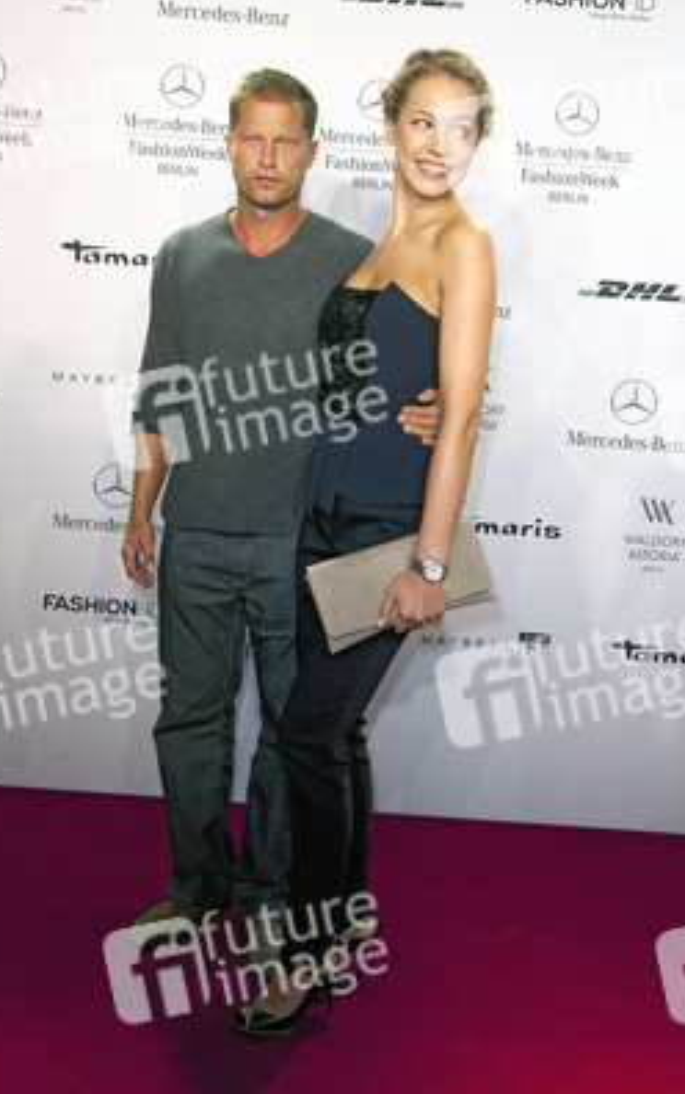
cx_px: 327
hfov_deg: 36.3
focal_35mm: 35
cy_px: 544
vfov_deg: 55.3
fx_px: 1044
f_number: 5.6
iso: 1600
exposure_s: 1/250
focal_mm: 34
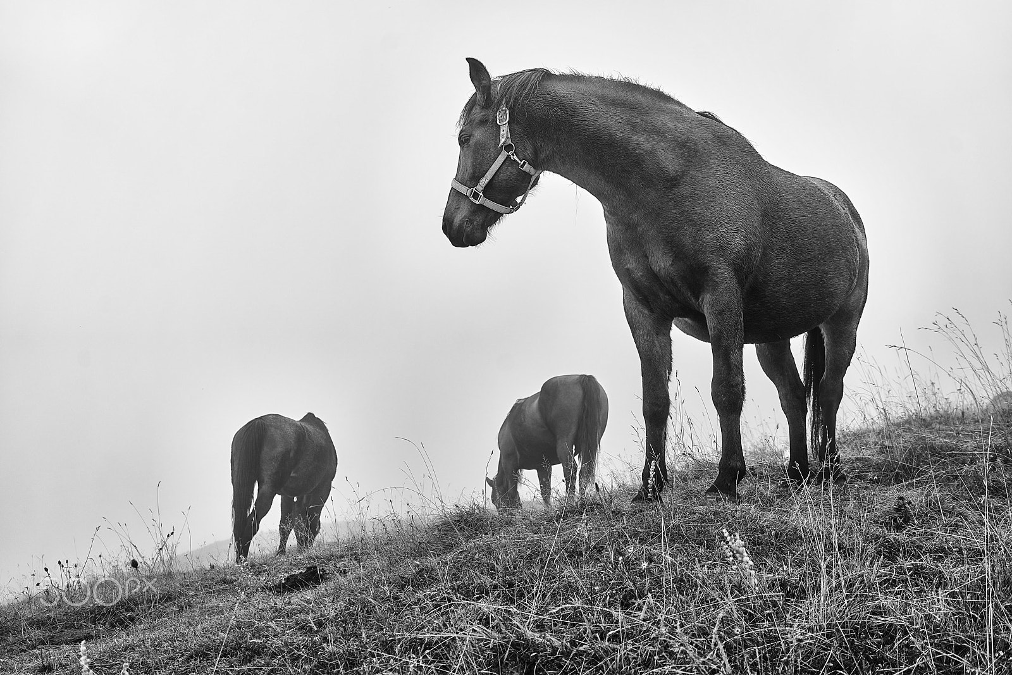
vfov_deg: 37.9
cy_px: 338
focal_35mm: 35
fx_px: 984
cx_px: 506
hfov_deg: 54.4
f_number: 5
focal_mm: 35
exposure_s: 1/250
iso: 100
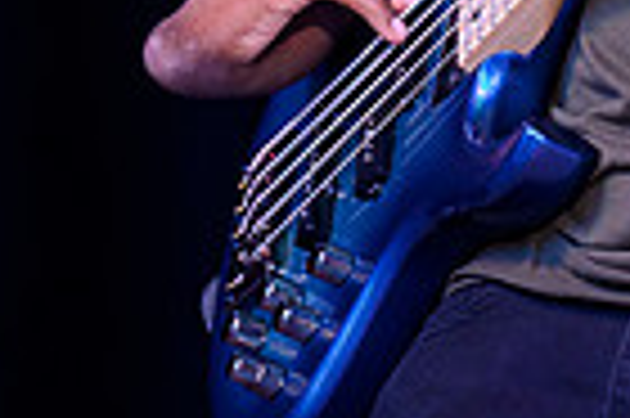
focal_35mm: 831
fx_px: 14525
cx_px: 999
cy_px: -328
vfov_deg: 1.6
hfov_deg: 2.5
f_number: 2.8
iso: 1600
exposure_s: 1/200
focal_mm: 200
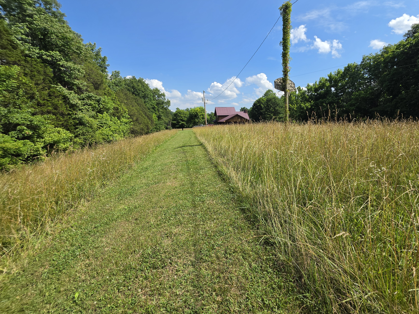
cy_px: 133
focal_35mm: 15
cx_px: 234
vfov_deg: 81.2
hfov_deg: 97.7
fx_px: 182
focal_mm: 2.2
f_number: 1.9
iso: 32
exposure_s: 1/1756
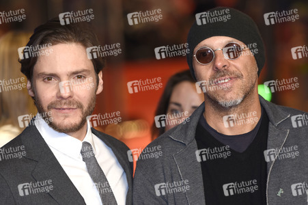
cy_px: 102
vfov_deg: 5.7
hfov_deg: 8.6
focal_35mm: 240
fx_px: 2052
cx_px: 154
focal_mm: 160
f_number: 3.2
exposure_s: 1/200
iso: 640
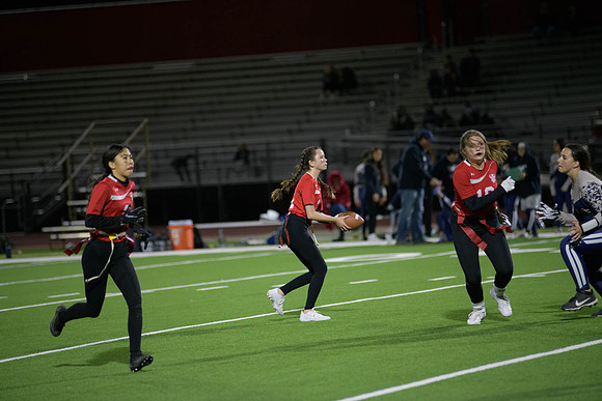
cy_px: 200
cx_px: 301
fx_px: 3011
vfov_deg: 7.6
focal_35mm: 180
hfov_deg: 11.4
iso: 2800
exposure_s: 1/640
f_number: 2.8
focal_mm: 180
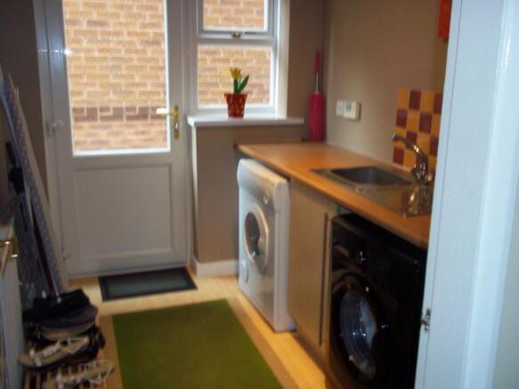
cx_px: 260
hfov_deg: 51.4
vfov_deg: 39.6
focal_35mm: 36
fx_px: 540
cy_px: 194
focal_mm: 6.5
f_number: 3.1
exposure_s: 1/30
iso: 160
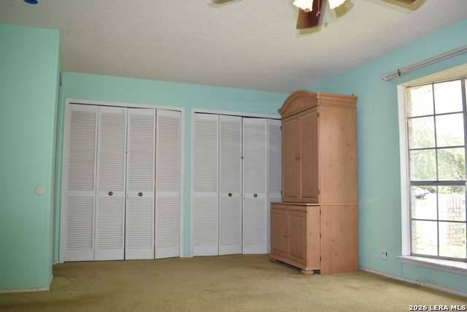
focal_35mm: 30
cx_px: 234
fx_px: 389
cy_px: 156
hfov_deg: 61.9
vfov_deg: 43.6
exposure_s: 1/100
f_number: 5
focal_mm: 20
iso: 200
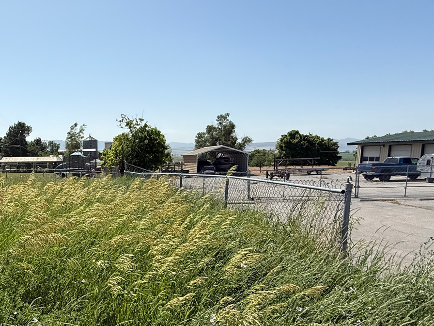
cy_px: 217
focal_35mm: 32
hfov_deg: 51.2
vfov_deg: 43.6
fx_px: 401
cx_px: 56
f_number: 2.2
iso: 50
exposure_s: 1/2717
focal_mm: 2.22
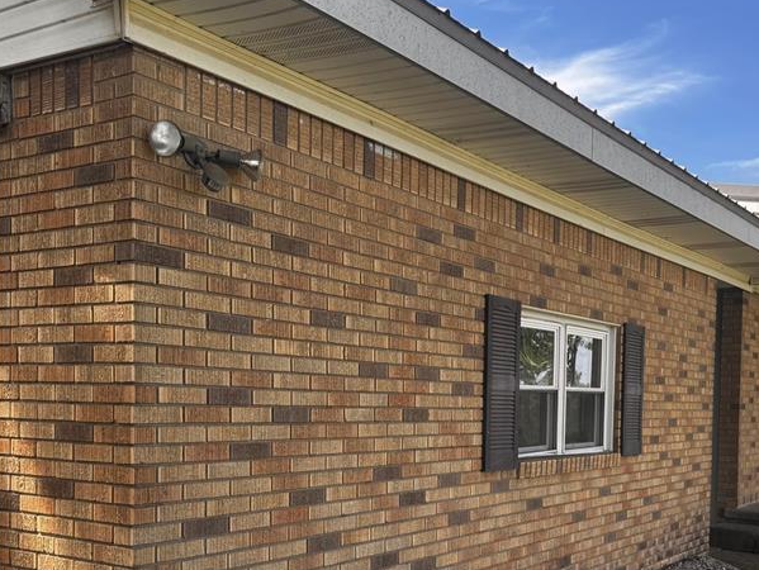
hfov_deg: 45.1
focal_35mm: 41
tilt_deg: -1.9
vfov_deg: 34.4
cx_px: 499
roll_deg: -1.4
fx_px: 900
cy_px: 432
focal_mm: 6.76
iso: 80
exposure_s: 1/952
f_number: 1.78
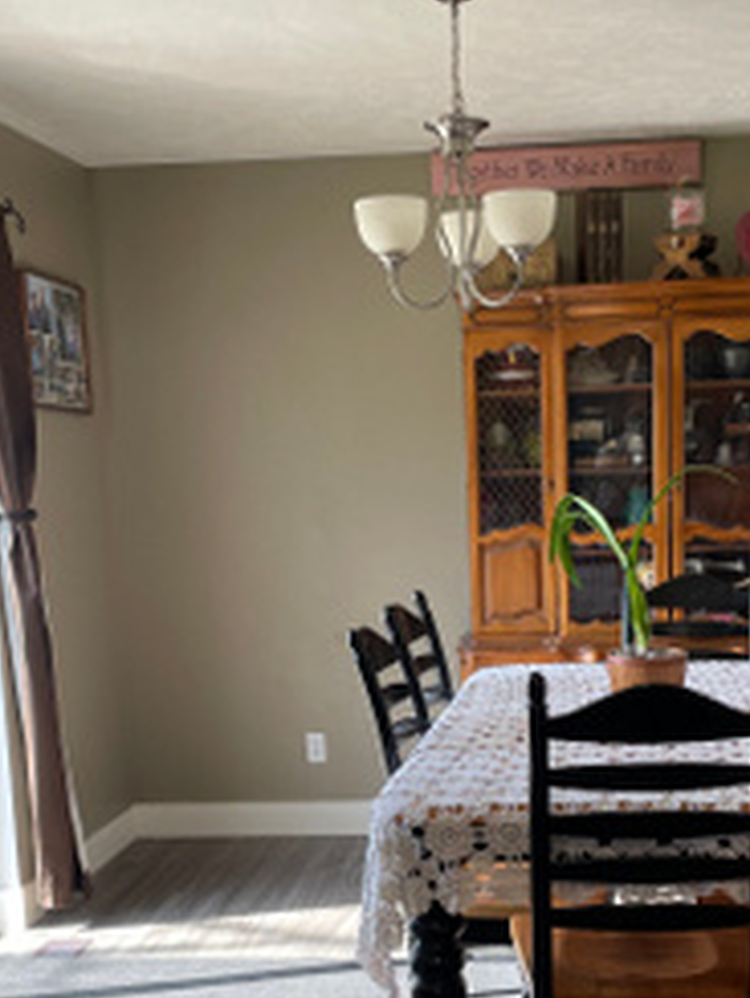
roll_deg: +1.8
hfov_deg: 28.5
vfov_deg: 36.9
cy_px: 701
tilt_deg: -8.7
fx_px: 1472
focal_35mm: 51
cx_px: 473
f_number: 1.6
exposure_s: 1/120
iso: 50
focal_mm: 4.2
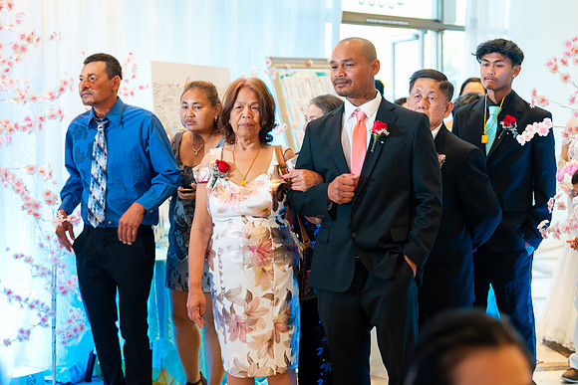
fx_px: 1124
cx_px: 289
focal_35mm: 70
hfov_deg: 28.8
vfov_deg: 19.5
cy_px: 192
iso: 800
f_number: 2.8
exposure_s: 1/160
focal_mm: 70
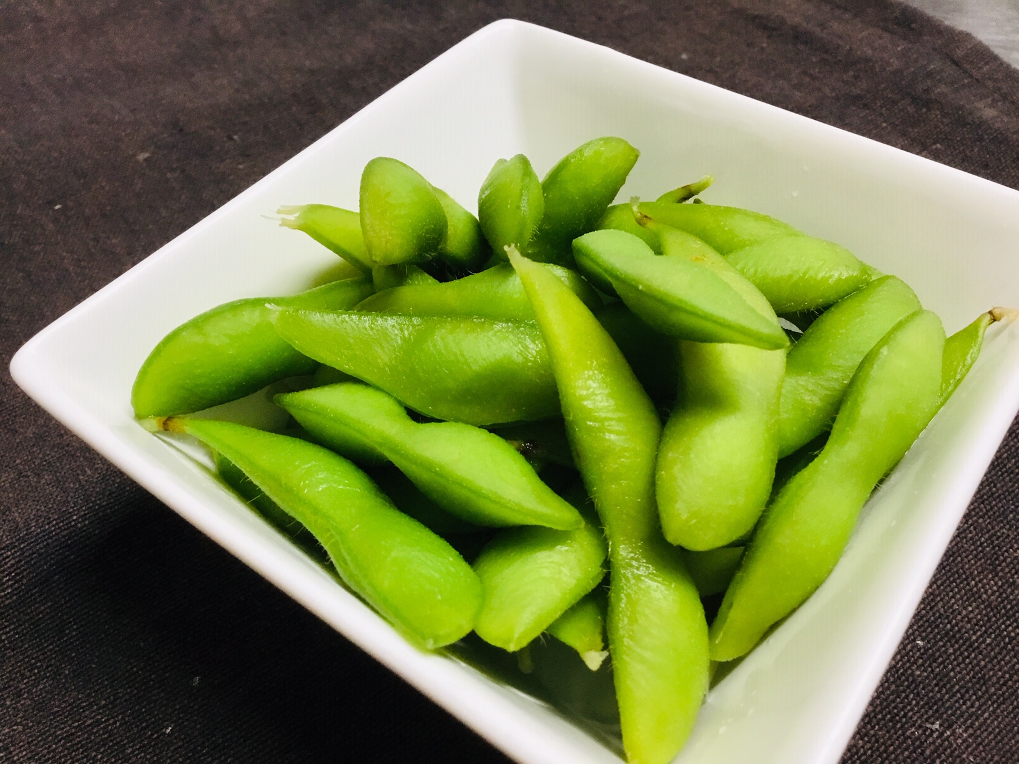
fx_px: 913
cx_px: 510
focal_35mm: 31
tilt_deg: -49.1
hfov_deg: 58.4
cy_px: 382
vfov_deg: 45.4
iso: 50
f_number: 2.4
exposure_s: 1/30
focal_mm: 3.3
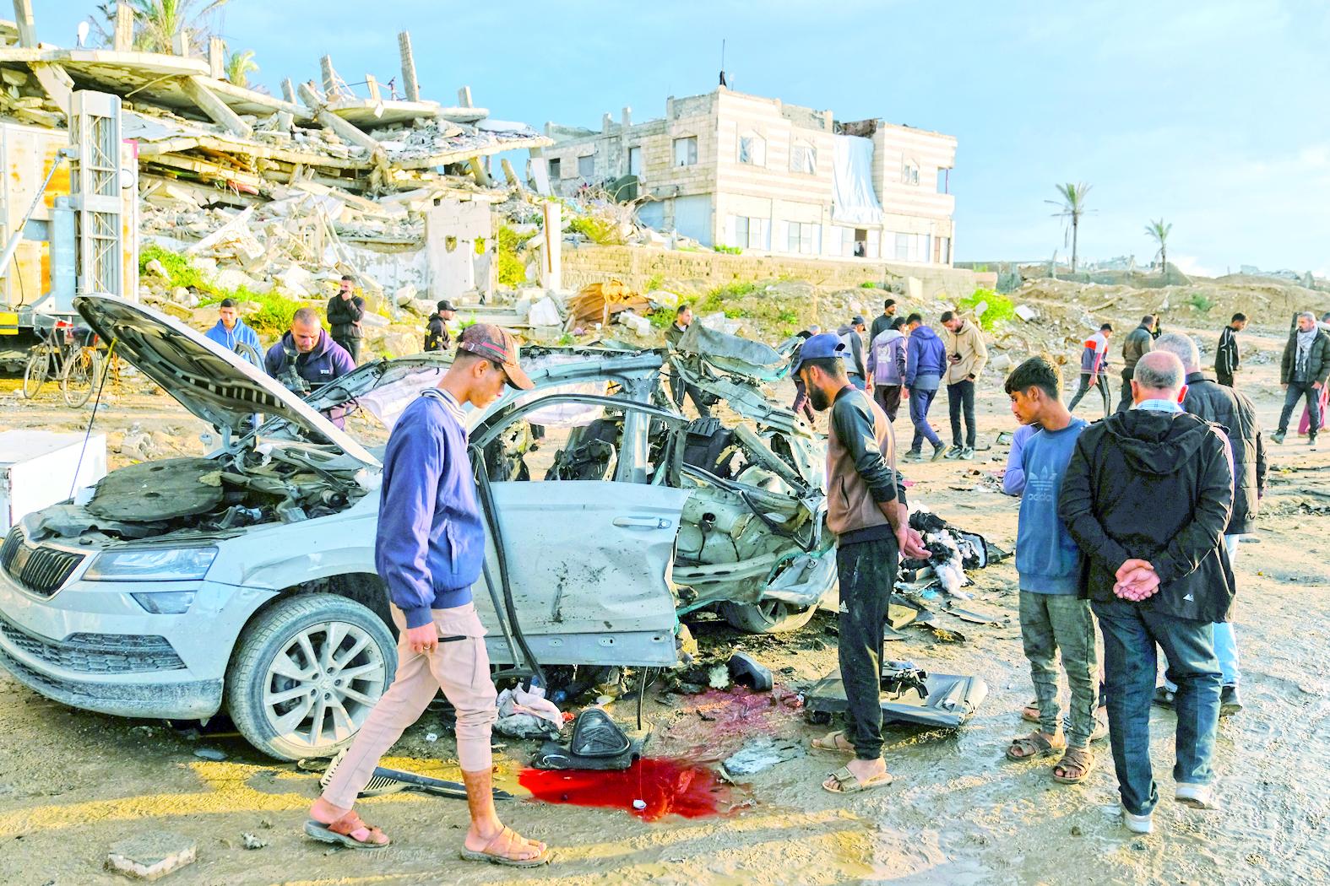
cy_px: 443
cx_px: 665
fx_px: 1108
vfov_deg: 43.6
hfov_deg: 61.9
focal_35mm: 30
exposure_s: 1/1000
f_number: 2.8
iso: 250
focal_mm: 20
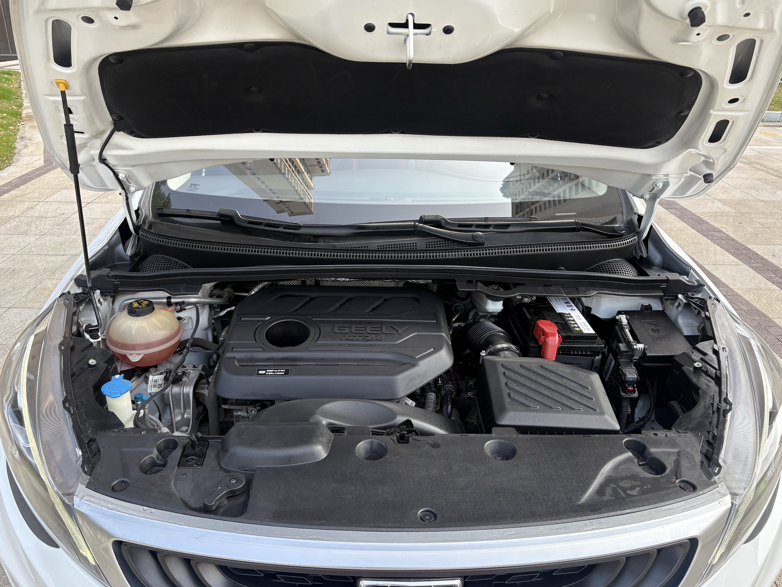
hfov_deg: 65.3
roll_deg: -1.1
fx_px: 610
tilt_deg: -24.1
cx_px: 380
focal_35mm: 27
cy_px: 293
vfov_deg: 51.4
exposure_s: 1/354
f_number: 1.6
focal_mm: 5.96
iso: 50
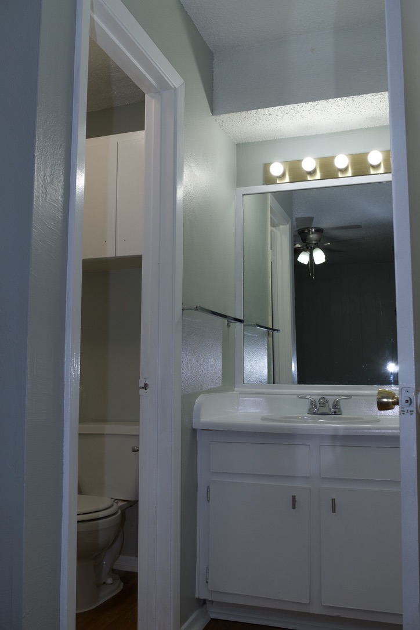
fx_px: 525
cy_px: 315
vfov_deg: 61.9
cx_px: 210
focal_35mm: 30
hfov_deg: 43.6
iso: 100
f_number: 4.5
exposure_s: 1/80
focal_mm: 20
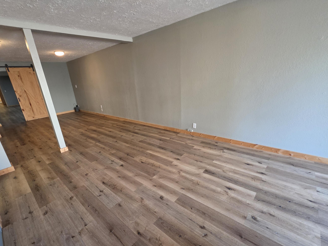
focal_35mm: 15
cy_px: 135
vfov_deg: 81.5
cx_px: 156
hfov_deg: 98.1
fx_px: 142
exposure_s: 1/120
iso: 250
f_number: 1.9
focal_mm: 2.2
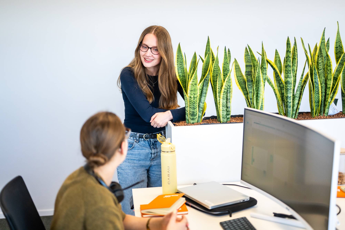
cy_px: 115
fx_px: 479
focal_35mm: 50
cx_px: 172
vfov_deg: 27.0
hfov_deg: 39.6
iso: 1600
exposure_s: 1/1600
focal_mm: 50
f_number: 1.8
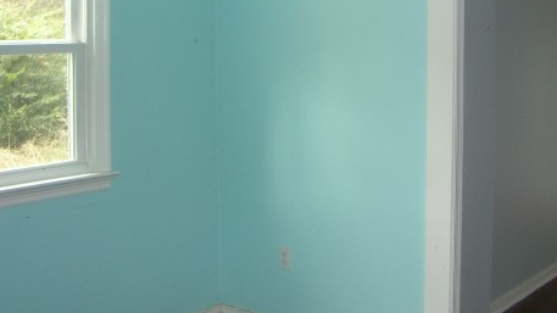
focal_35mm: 58
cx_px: 364
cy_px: 45
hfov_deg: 35.7
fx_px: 857
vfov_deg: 20.4
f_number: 2.7
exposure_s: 1/60
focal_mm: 6.2
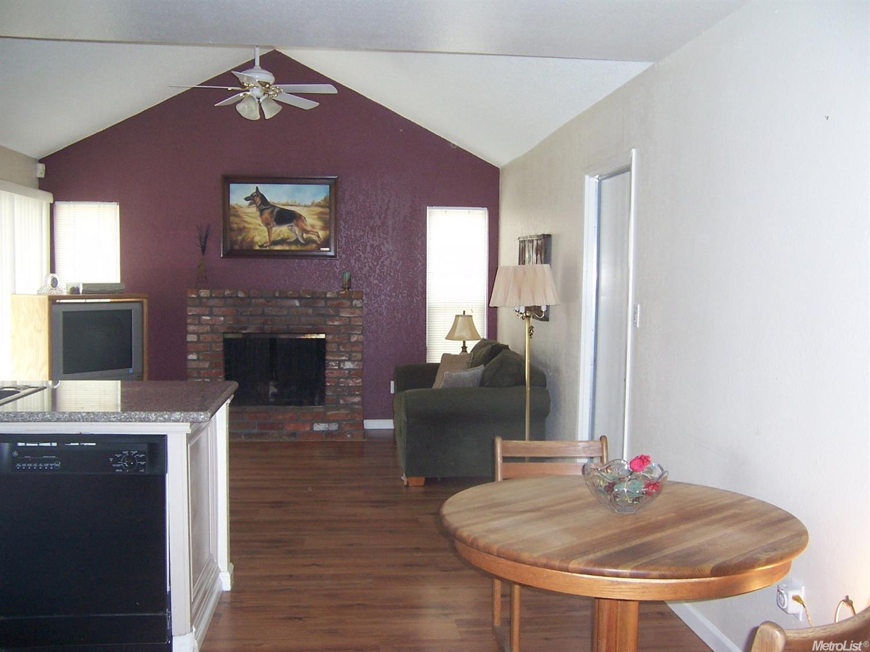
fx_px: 829
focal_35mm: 33
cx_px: 435
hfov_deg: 55.4
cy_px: 326
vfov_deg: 42.9
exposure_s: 1/60
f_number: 2.8
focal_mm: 5.5
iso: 140
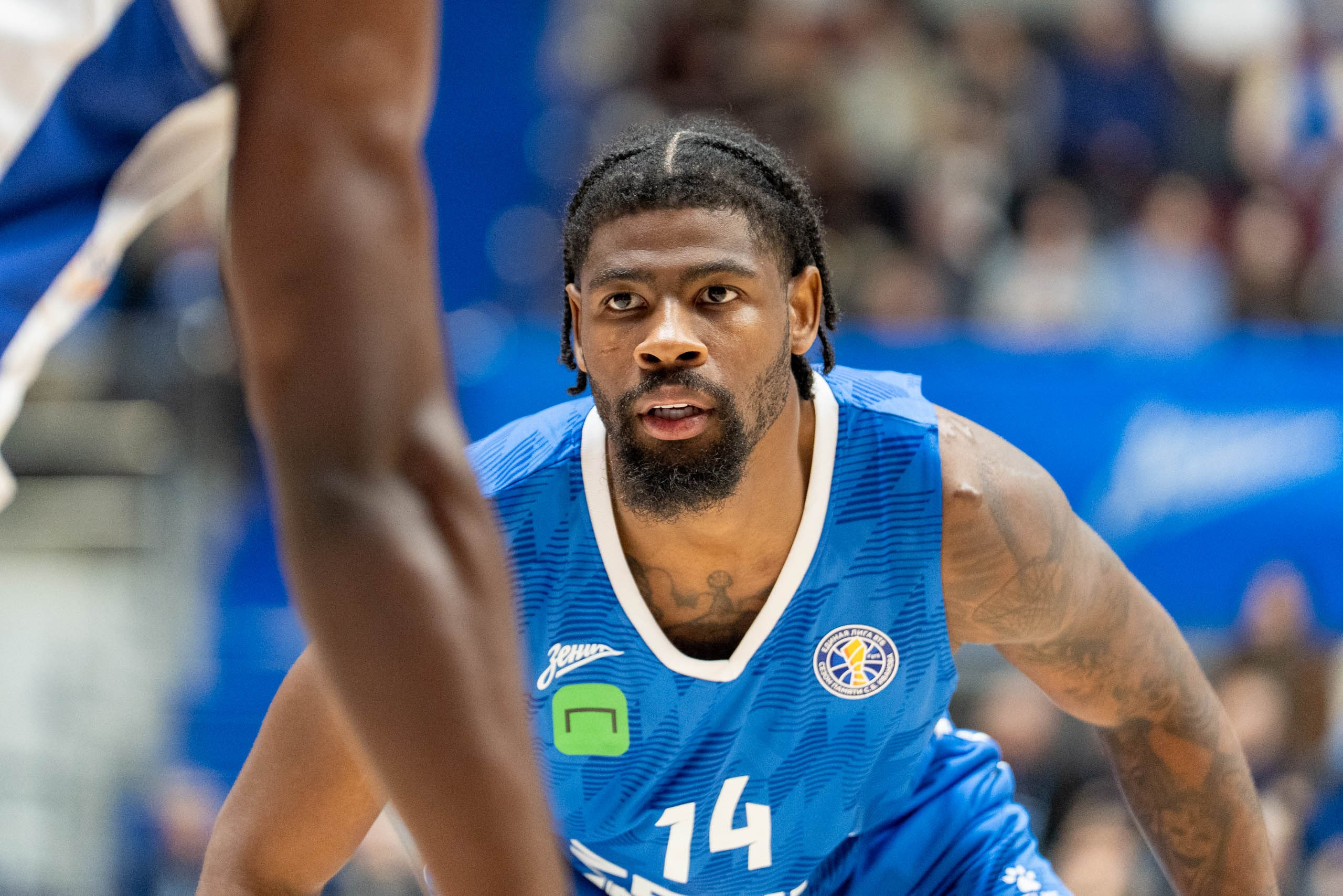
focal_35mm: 278
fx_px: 10362
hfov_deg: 7.4
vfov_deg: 4.9
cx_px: 645
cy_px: 288
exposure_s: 1/1000
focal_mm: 200
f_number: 2.8
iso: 4000
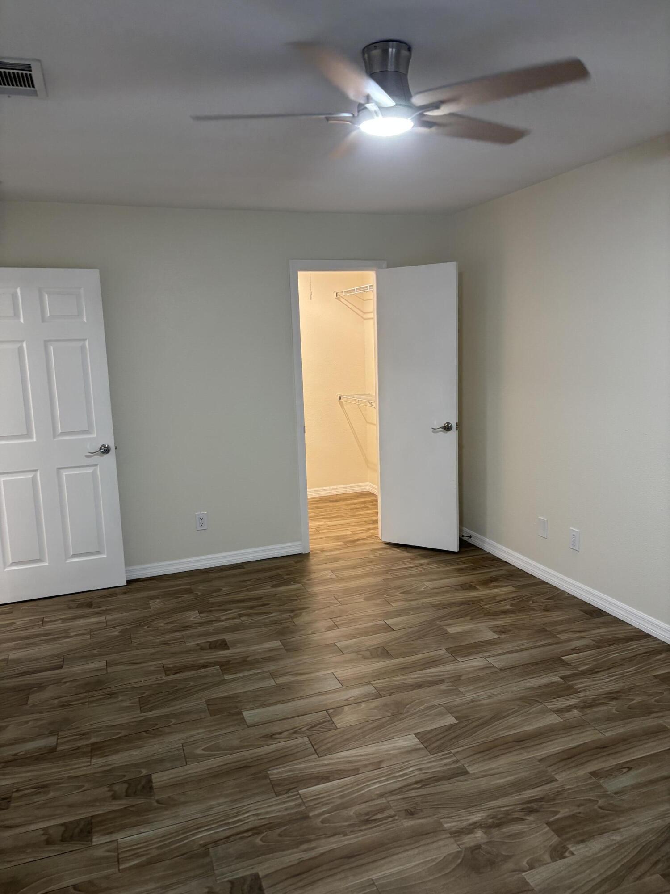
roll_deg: +0.6
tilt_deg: -9.0
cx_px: 335
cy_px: 447
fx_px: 671
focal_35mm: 26
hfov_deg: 53.1
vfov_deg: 67.3
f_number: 1.6
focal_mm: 5.96
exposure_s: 1/60
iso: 125
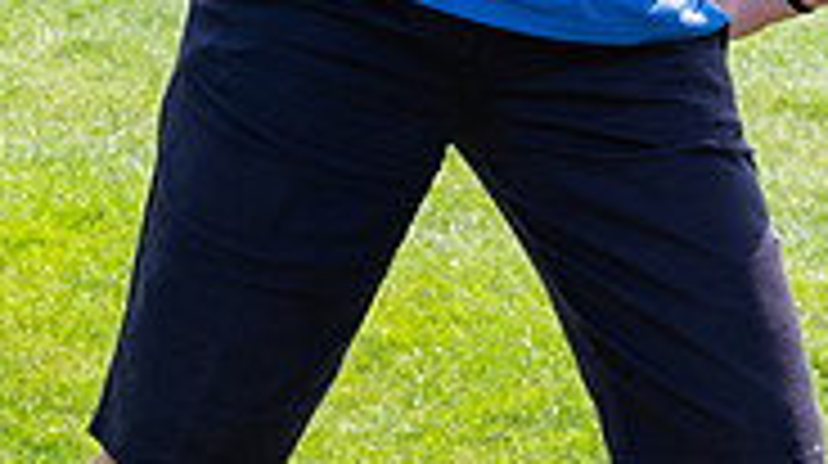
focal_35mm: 261
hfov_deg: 8.1
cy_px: -498
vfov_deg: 4.6
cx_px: 1152
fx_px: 5724
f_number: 8
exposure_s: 1/200
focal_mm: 70
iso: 100
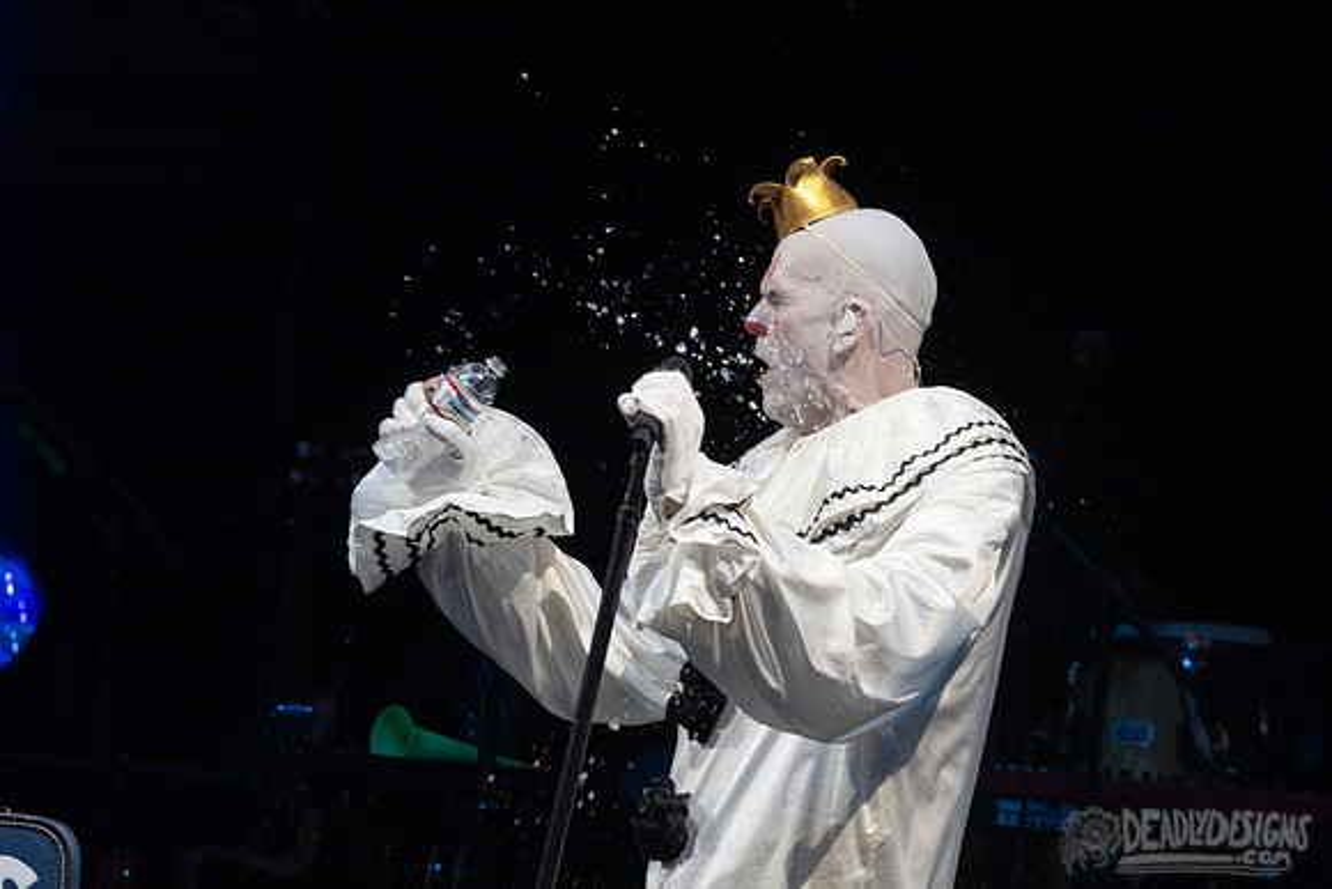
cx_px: 872
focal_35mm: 985
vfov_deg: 1.4
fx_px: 36455
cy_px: 623
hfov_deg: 2.1
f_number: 6.3
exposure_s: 1/500
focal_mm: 600
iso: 1000
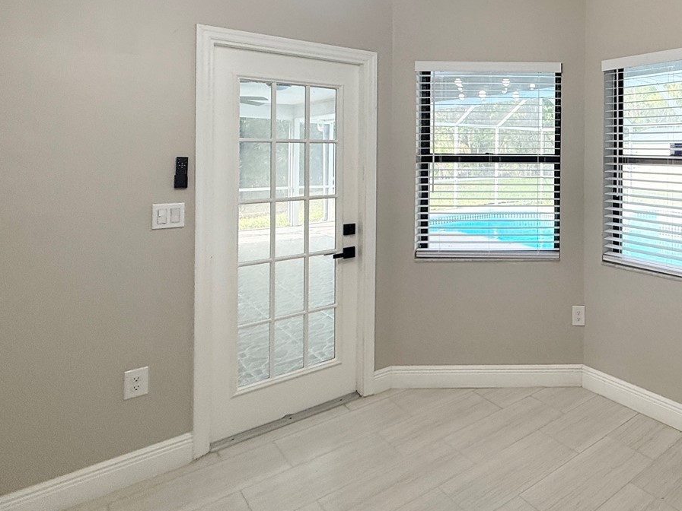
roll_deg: -0.5
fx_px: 493
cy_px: 151
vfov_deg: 53.2
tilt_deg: +1.1
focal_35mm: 25
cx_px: 583
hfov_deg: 61.2
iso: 64
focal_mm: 2.22
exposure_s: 1/180
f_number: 2.2
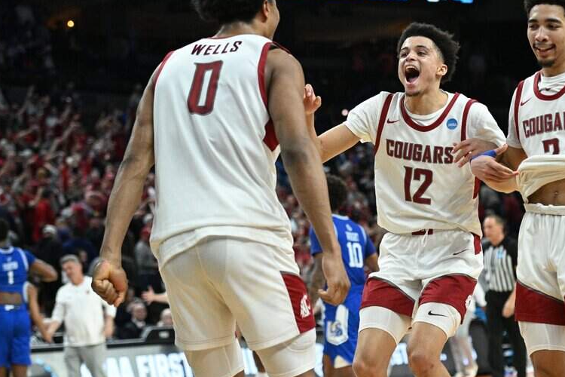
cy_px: 247
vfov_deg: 12.2
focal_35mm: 112
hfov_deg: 18.2
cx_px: 394
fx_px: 1758
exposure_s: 1/1250
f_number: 3.2
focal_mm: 70
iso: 3200
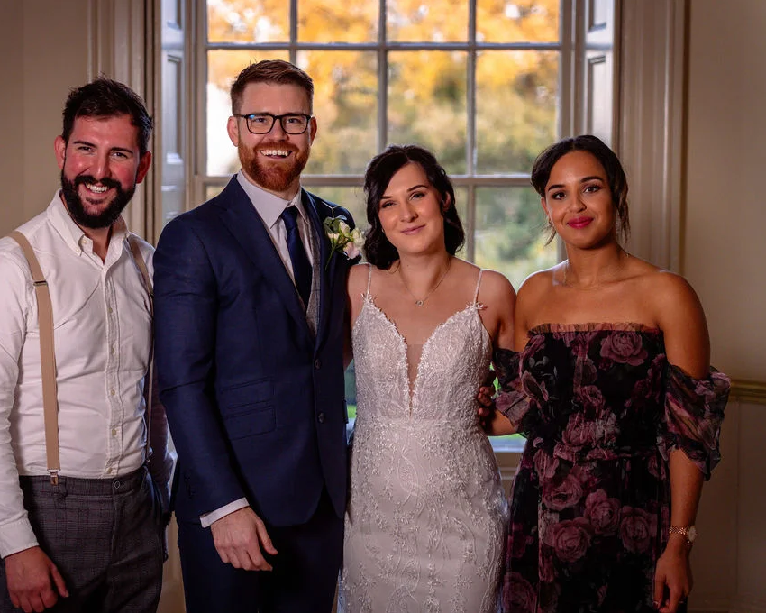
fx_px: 1768
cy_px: 306
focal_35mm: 78
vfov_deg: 19.7
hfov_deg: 24.4
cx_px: 328
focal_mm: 69
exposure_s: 1/200
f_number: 2.8
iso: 1000
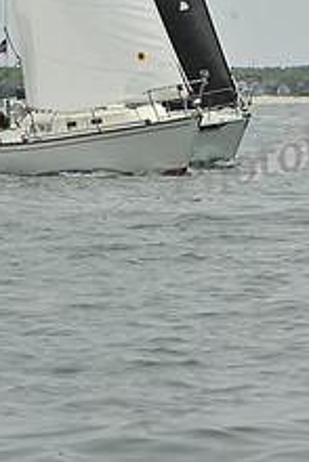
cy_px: -145
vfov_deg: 3.9
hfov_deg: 2.6
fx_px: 6774
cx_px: 62
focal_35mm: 527
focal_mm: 200
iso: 320
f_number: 13
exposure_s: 1/800
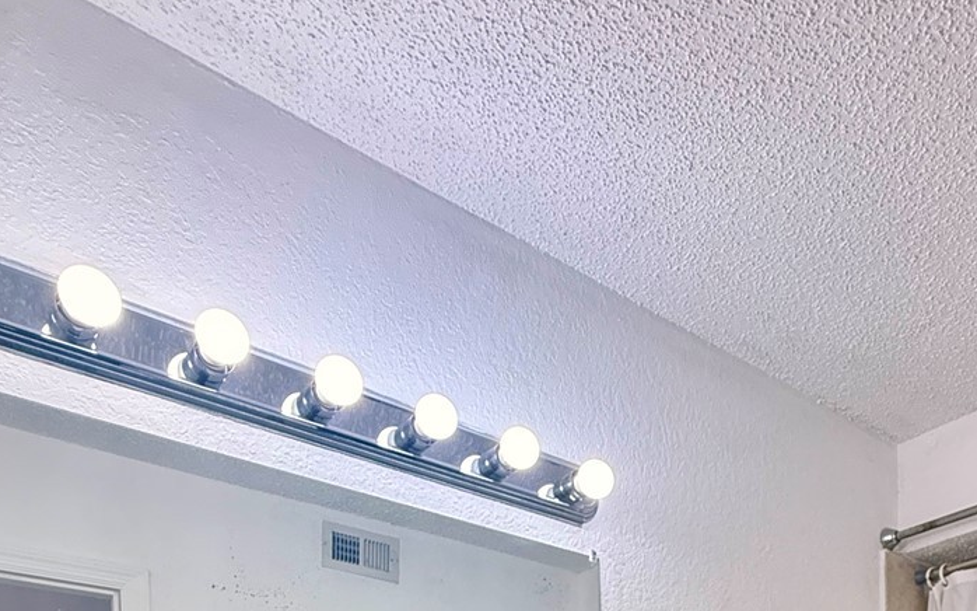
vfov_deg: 27.3
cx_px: 743
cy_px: 893
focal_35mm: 34
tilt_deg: -0.9
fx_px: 905
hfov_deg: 53.9
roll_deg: +0.6
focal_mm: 2.22
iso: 400
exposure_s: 1/120
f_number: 2.2
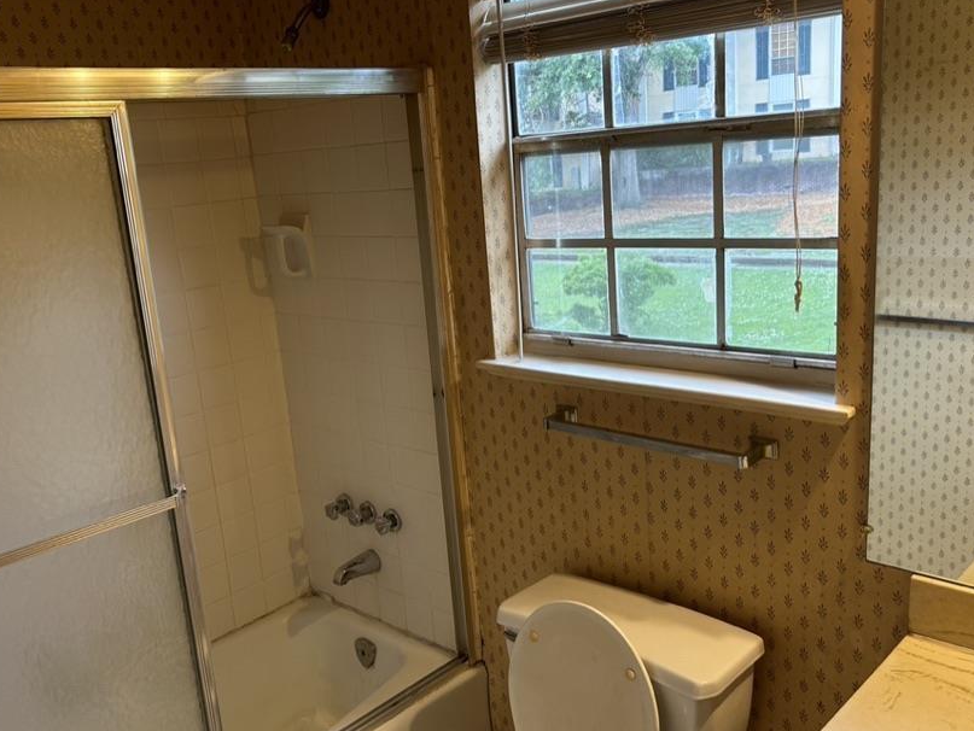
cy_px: 375
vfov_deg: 43.0
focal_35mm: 33
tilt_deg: -13.9
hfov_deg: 55.3
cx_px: 485
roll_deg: +5.2
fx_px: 929
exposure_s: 1/60
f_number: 1.5
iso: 80
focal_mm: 5.7
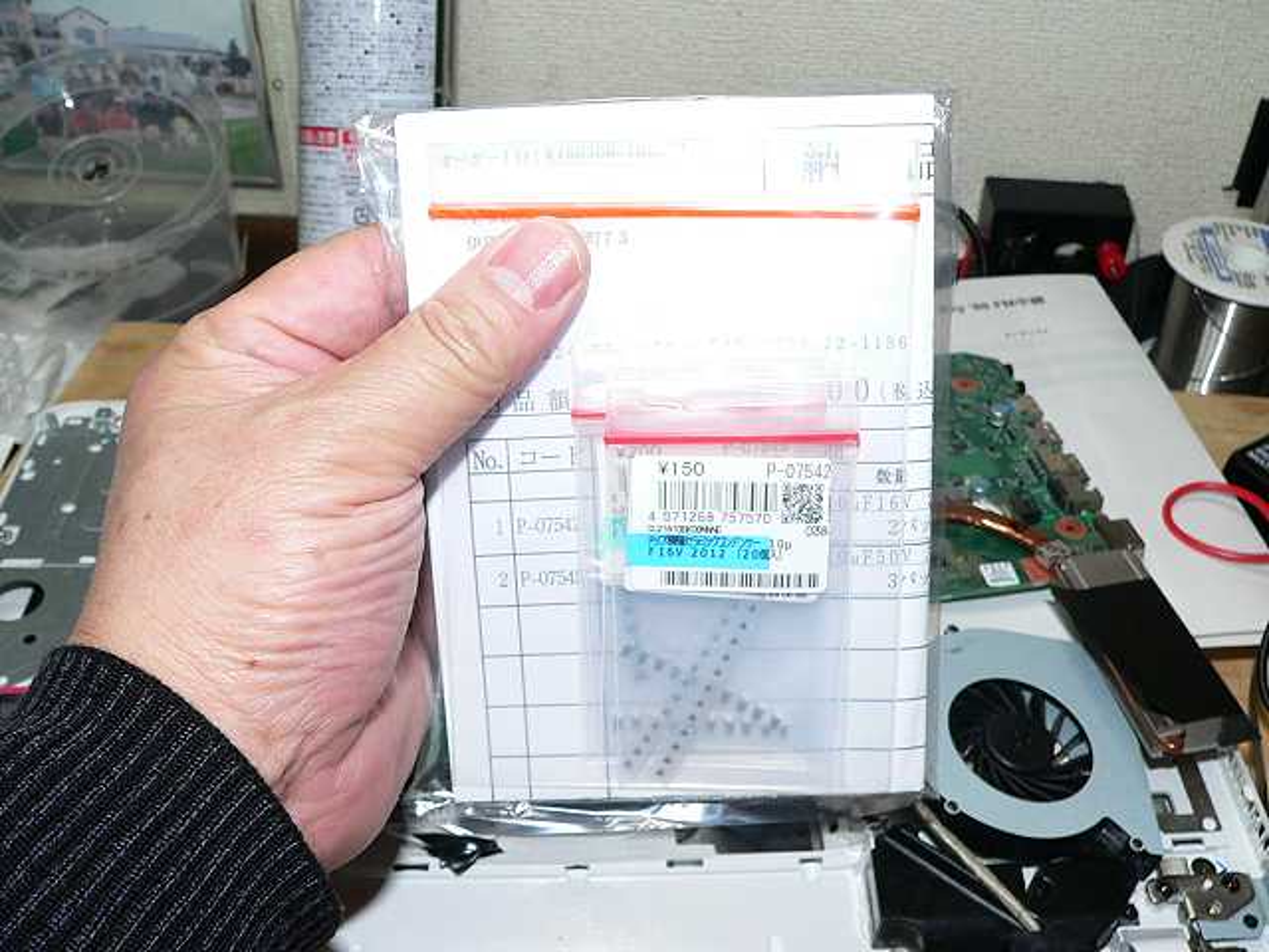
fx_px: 1320
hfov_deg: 51.4
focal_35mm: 36
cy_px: 476
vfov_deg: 39.7
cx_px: 634
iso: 200
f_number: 4
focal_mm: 6
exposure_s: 1/60
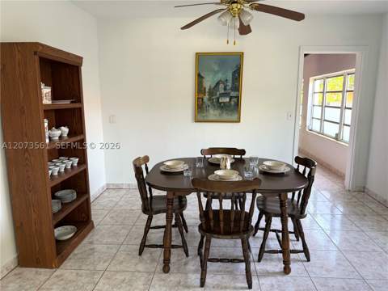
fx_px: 269
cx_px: 194
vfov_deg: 56.8
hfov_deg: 71.6
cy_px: 146
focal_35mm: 24
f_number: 1.78
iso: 125
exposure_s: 1/143
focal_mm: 6.76
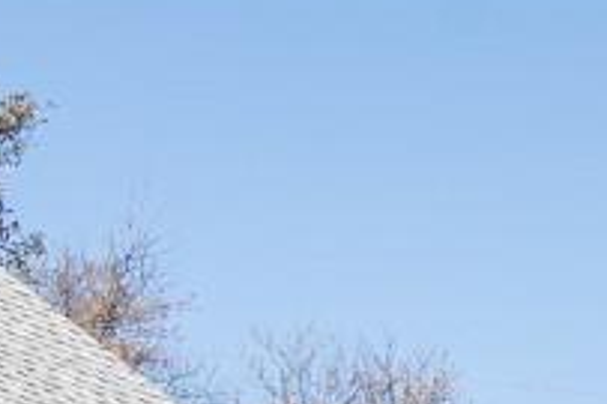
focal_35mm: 237
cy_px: 1080
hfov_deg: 7.2
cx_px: 2105
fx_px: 3993
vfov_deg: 5.5
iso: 400
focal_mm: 30
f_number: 8
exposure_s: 1/800
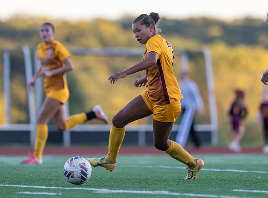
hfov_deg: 4.1
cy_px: 59
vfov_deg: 3.0
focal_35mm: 489
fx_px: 3767
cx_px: 138
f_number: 2.8
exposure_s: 1/1600
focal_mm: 300
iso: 900
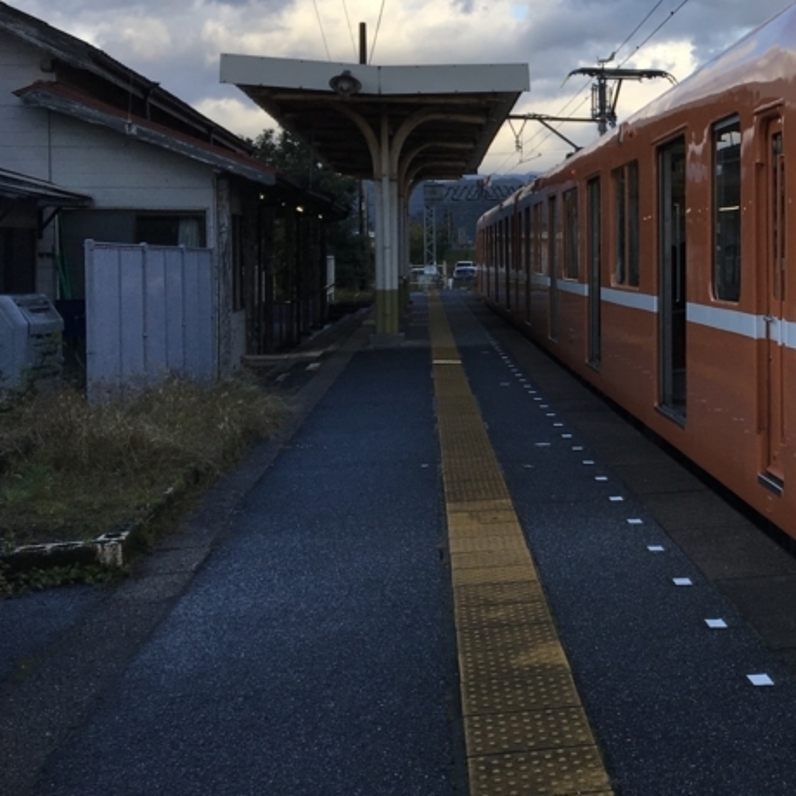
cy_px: 272
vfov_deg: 29.9
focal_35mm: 57
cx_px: 846
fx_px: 1483
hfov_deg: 27.8
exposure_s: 1/523
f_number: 2.2
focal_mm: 4.15
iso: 25
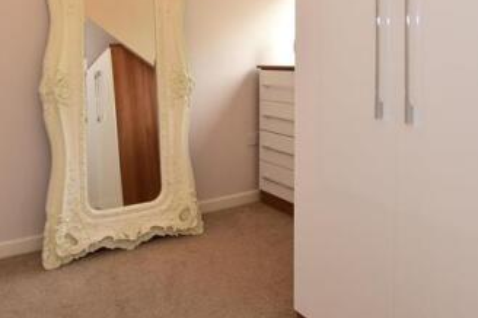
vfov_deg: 41.3
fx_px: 398
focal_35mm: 30
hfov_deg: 62.0
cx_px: 232
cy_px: 55
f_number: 7.1
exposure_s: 1/60
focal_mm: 10
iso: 500
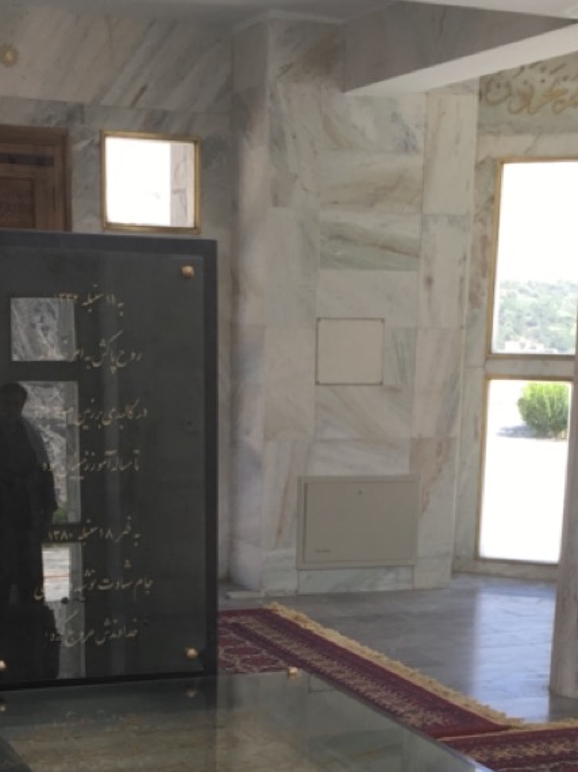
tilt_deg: -14.9
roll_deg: -0.4
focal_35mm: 65
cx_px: 277
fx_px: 1448
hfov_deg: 22.6
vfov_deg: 28.5
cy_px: 711
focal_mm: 4.15
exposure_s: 1/165
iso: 25
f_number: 2.2
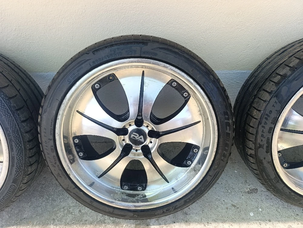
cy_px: 114
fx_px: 202
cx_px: 152
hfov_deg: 73.8
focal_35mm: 23
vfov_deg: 59.0
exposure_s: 1/101
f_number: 1.6
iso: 50
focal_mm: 6.14
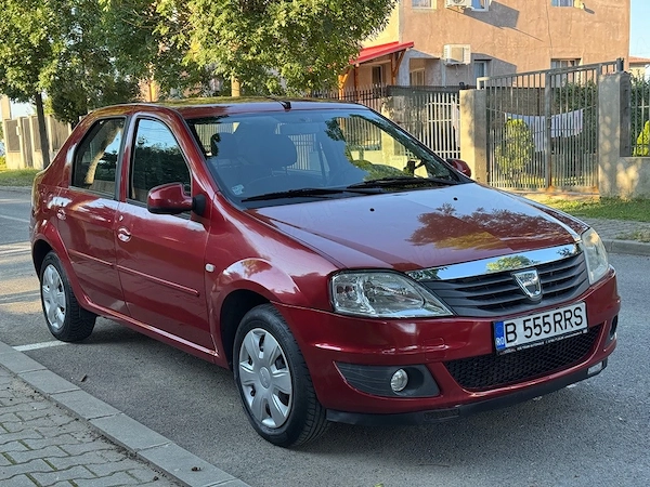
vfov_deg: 30.3
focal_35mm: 48
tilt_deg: -6.8
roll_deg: +2.3
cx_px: 325
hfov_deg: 39.7
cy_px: 244
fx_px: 901
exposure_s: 1/250
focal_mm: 6.76
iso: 64
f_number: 1.78
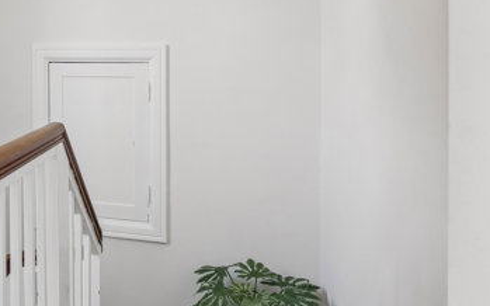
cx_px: 22
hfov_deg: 42.1
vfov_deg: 29.7
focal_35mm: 42
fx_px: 561
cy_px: 53
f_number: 8
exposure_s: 1/10
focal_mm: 12
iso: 200
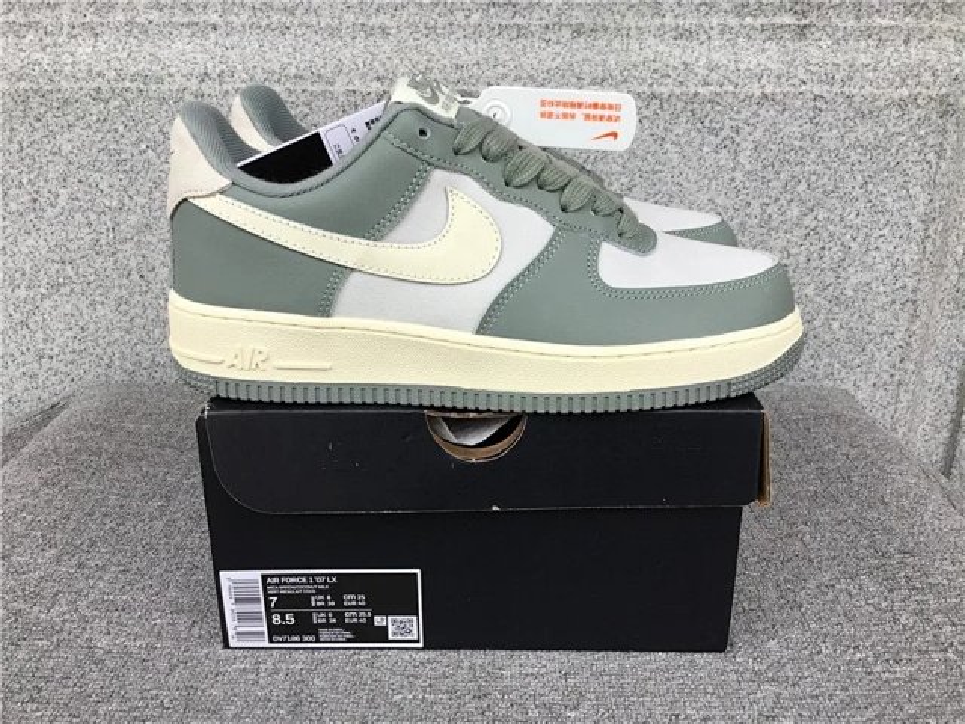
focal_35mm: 31
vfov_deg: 45.4
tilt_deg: -19.7
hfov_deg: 58.4
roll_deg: +0.5
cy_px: 362
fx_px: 864
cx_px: 482
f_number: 2.4
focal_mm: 3.3
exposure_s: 1/222
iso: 25
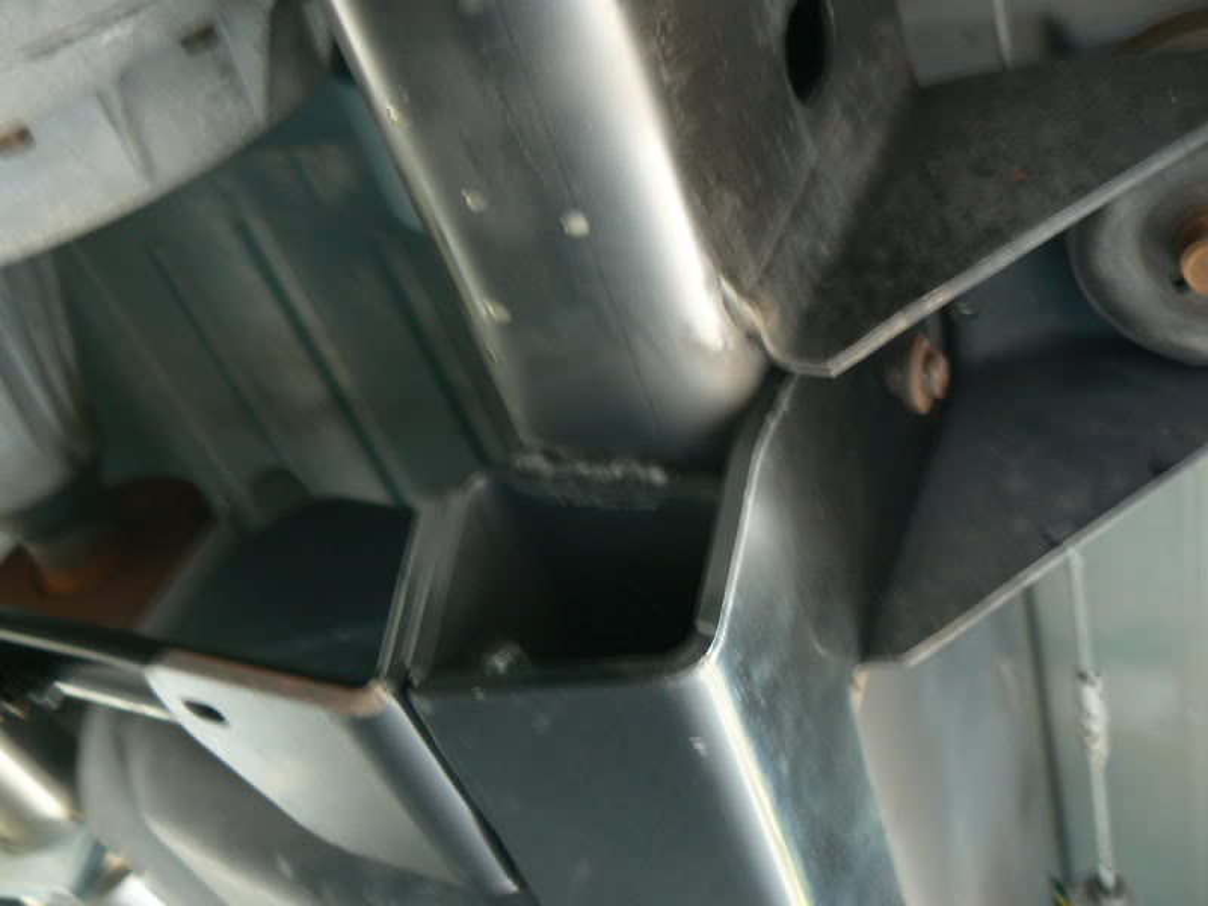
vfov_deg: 39.7
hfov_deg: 51.4
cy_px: 453
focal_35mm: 36
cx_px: 604
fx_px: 1256
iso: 80
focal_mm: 6
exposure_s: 1/5
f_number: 2.8
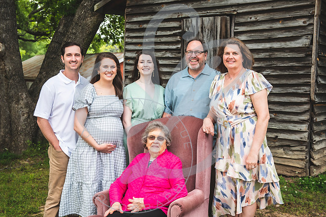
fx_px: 435
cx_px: 163
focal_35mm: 48
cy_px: 108
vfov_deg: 28.1
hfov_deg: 41.1
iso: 160
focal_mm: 48
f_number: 5.6
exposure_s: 1/200
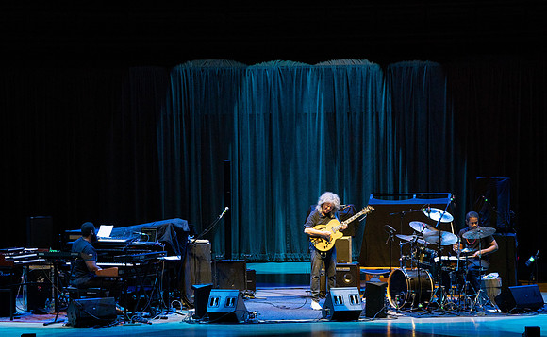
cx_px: 288
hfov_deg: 13.8
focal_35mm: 152
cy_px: 192
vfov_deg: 8.5
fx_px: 2252
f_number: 7.1
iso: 3200
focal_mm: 141
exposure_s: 1/320
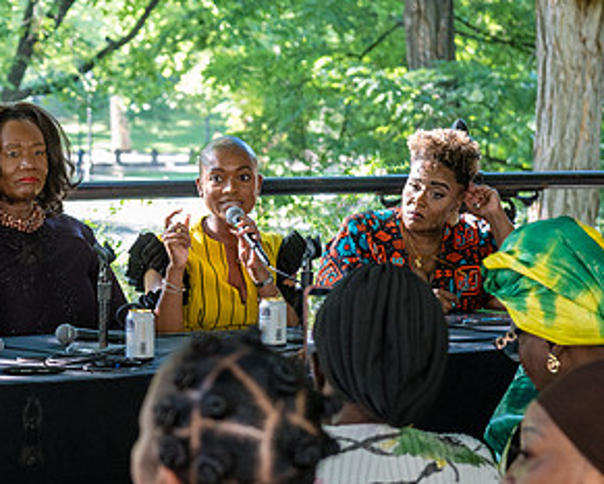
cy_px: 231
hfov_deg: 10.8
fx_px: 3165
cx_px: -33
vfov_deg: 8.7
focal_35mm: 177
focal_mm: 70
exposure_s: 1/160
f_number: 4.5
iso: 2000
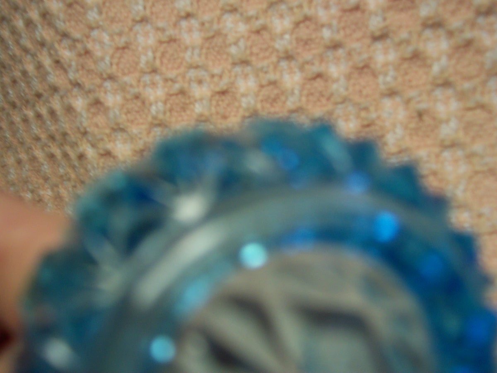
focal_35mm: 37
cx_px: 248
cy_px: 186
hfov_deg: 50.1
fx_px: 531
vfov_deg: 38.7
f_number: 2.8
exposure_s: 1/60
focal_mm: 5.6
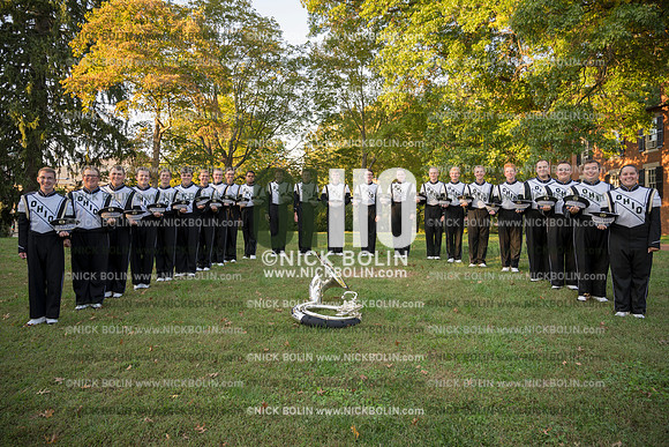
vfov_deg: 51.3
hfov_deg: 71.5
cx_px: 334
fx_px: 465
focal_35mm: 25
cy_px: 224
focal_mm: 25
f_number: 4
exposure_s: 1/100
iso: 125
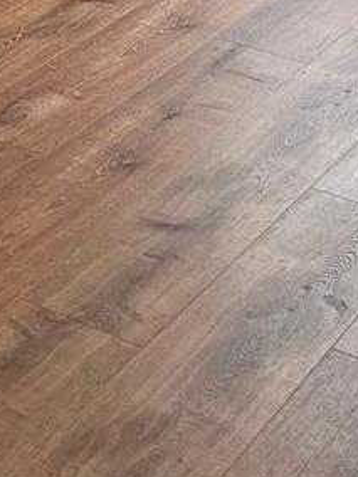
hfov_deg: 13.4
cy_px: -322
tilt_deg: -10.7
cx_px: 72
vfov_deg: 15.8
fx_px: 1517
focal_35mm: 110
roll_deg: -1.2
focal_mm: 5.1
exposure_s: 1/184
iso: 50
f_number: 1.6
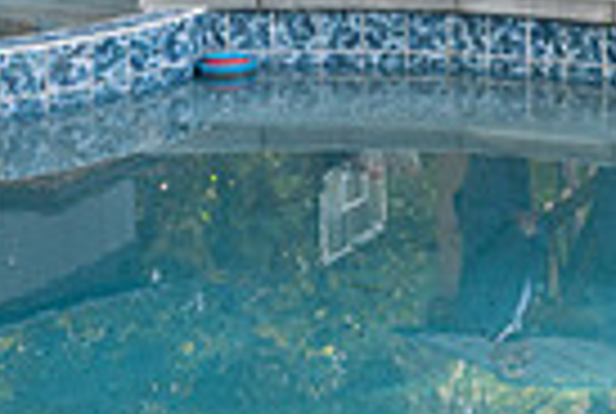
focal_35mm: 132
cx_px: 1135
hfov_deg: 13.7
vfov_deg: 10.3
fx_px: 2264
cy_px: -70
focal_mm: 26
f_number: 6.3
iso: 320
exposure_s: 1/160
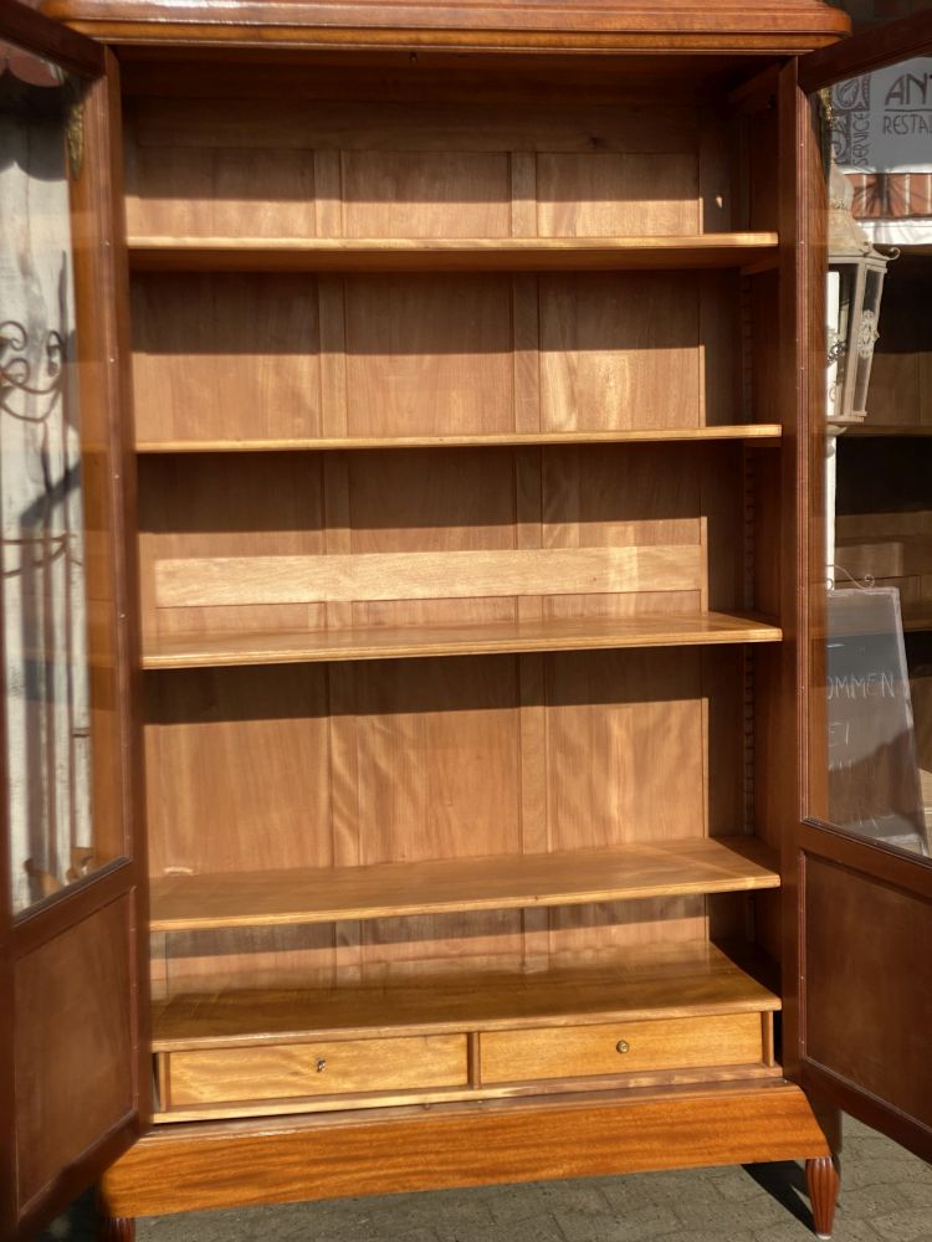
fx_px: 1867
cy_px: 621
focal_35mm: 52
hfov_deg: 28.0
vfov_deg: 36.8
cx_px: 466
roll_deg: -1.1
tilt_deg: -4.5
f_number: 2
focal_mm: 6
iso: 20
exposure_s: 1/2179
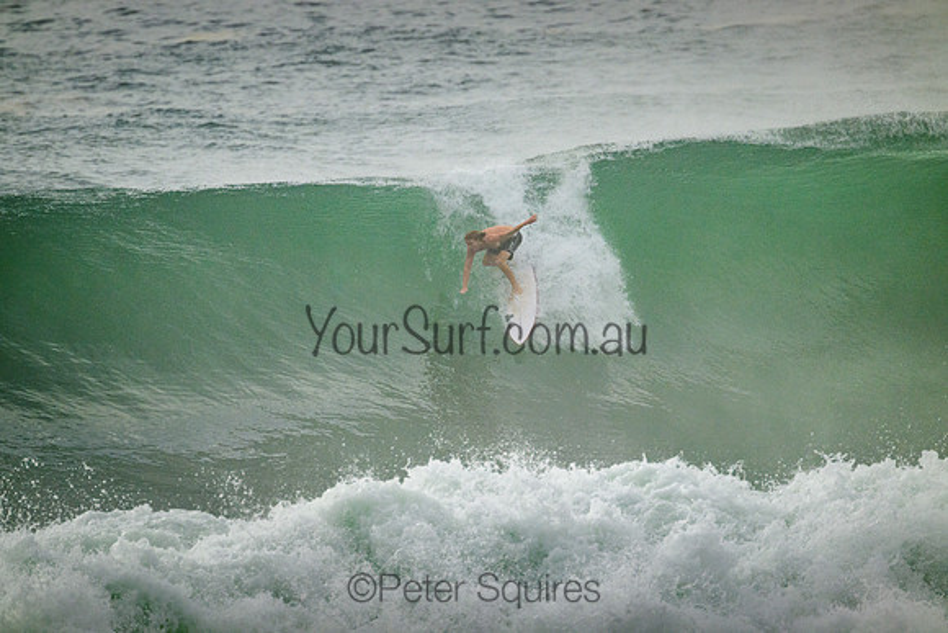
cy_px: 316
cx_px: 474
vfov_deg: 1.7
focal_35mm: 800
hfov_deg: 2.6
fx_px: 21071
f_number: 11
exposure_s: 1/2500
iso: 1600
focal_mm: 800
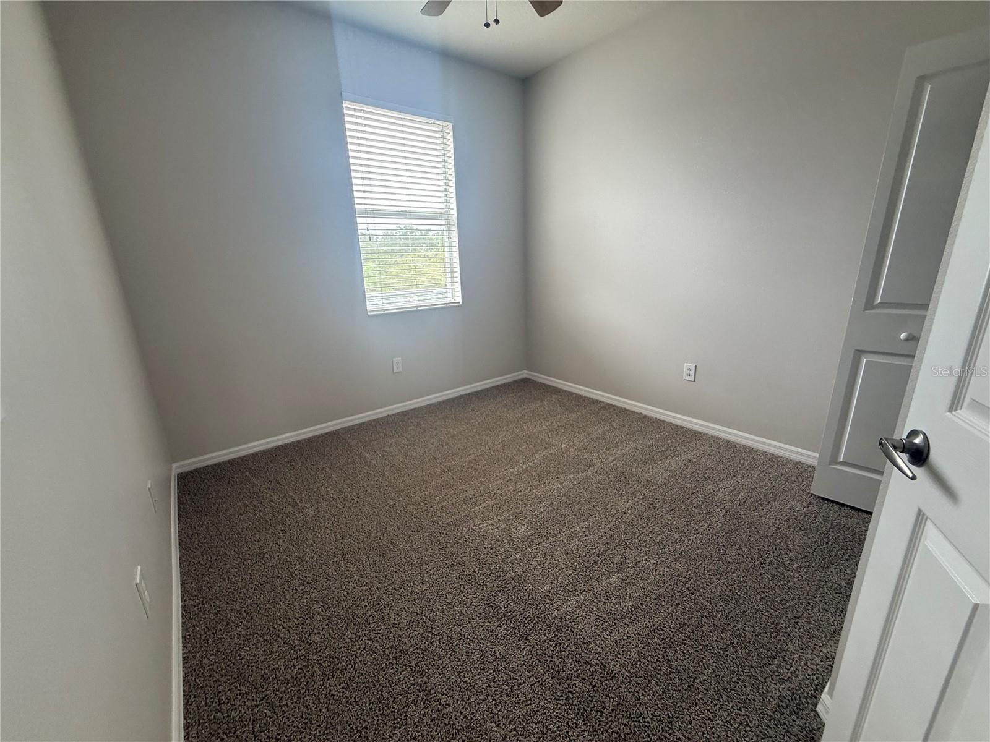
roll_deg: +1.3
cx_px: 495
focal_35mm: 14
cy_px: 371
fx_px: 400
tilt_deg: -16.2
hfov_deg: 102.1
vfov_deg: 85.7
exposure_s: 1/99
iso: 160
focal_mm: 2.22
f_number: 2.2
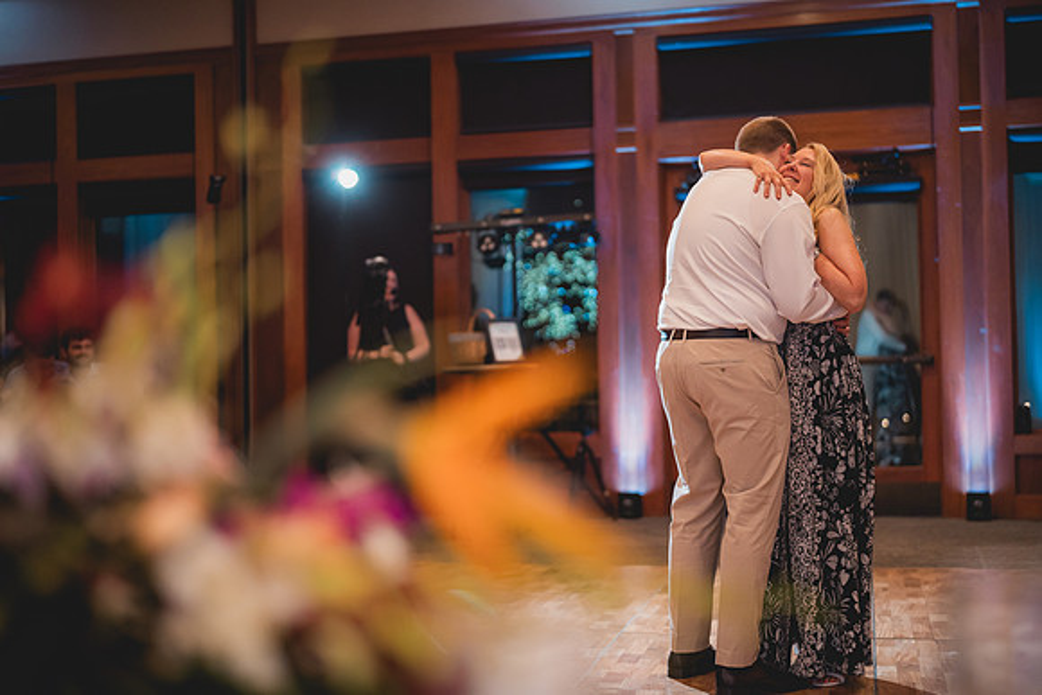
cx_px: 521
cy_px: 348
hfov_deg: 39.6
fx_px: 1447
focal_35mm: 50
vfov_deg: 27.0
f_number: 1.4
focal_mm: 50
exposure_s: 1/500
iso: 1250
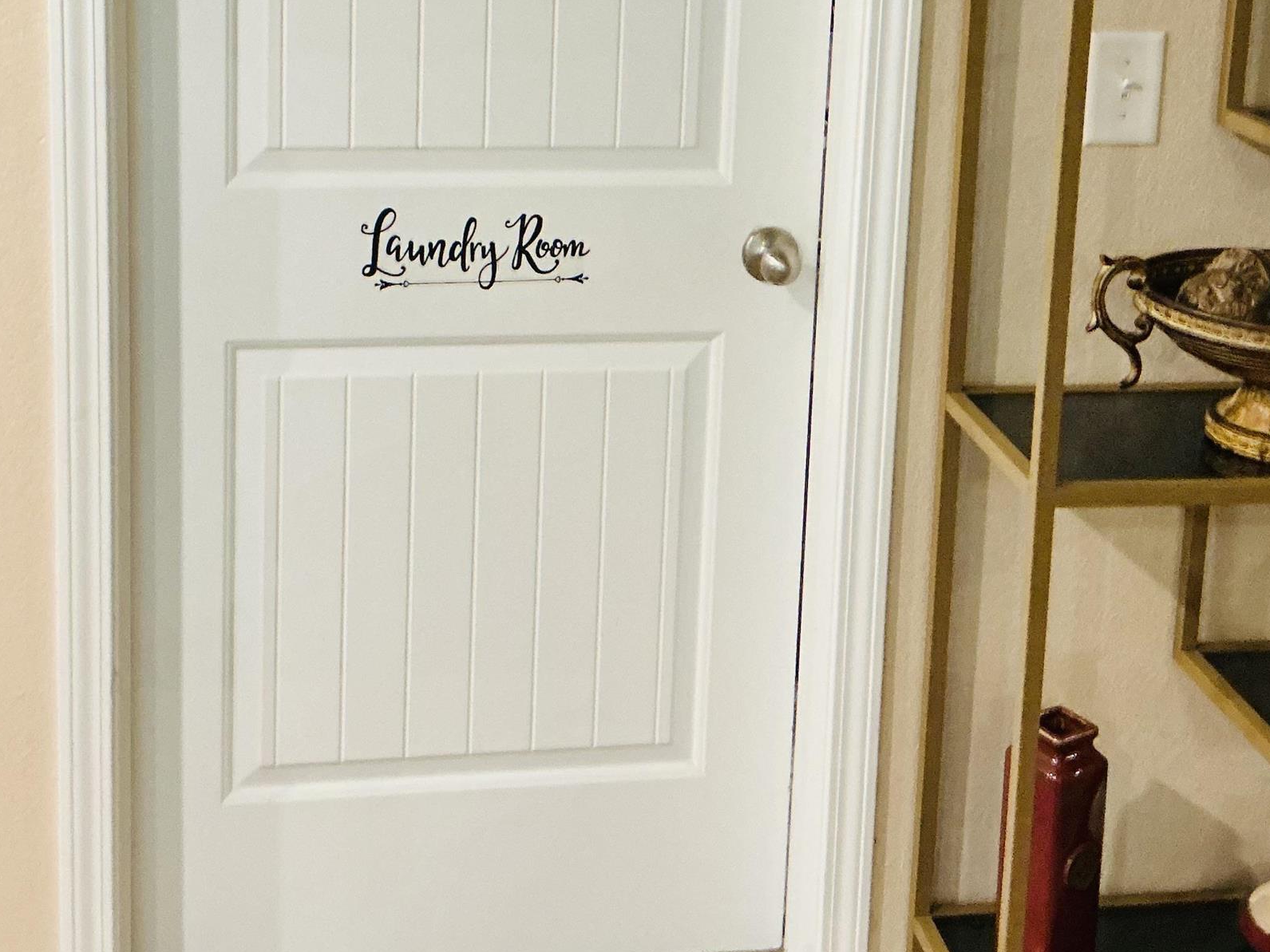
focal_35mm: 56
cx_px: 552
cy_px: 113
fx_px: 2054
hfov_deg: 34.3
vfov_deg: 25.4
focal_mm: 3
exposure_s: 1/40
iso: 250
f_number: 1.8
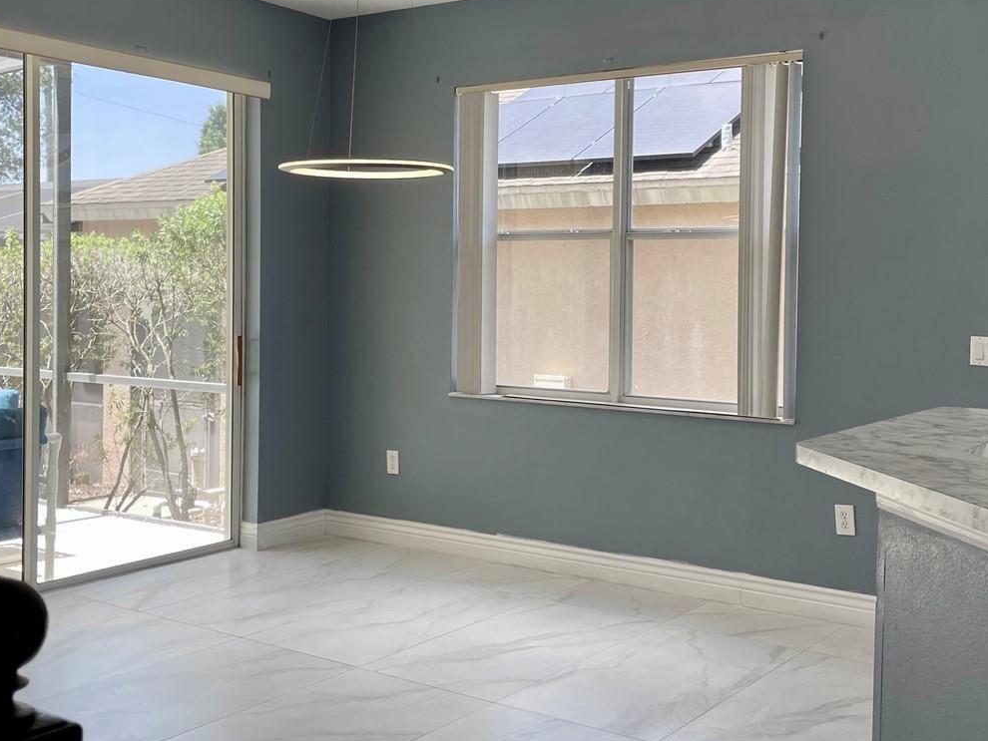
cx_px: 482
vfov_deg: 34.3
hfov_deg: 44.8
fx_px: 1199
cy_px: 304
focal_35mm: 42
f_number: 1.6
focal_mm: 4.2
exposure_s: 1/371
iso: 32
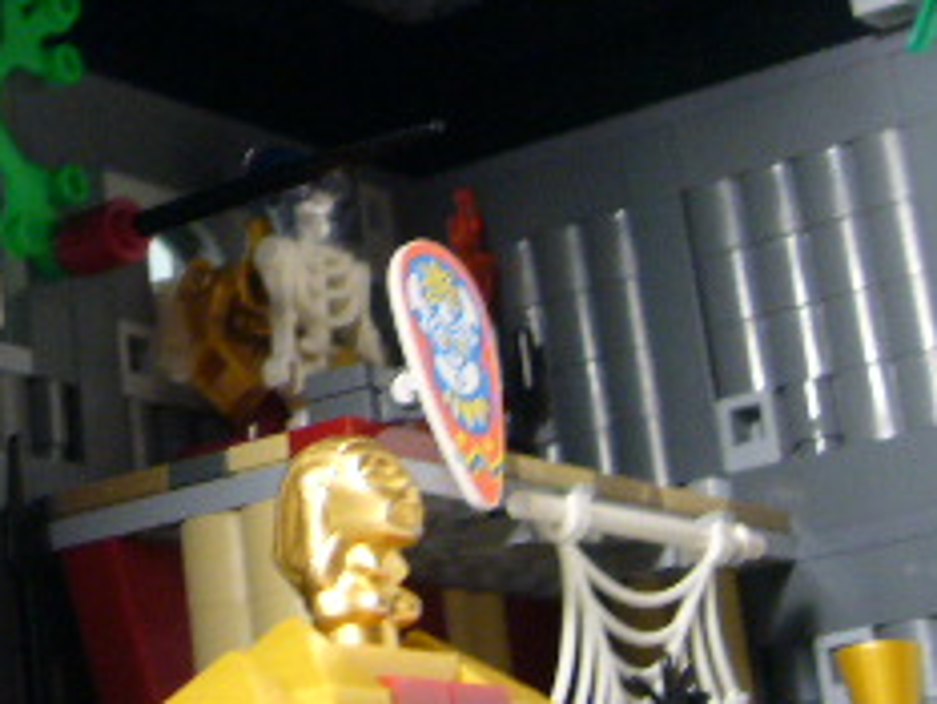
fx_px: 2600
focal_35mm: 96
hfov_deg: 19.5
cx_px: -113
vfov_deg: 15.2
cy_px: 76
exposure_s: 1/20
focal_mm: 5.8
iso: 160
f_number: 2.8
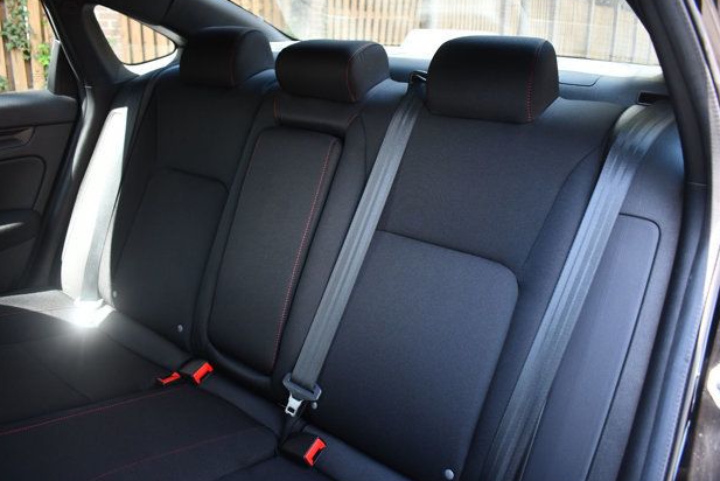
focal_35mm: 28
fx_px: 560
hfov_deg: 65.4
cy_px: 236
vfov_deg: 46.4
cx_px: 348
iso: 800
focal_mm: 18
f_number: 3.5
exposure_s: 1/160
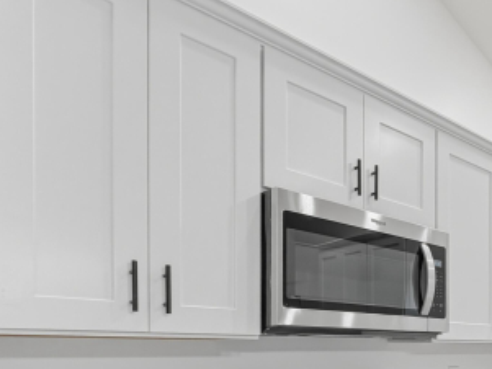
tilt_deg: -5.1
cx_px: 468
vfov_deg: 38.7
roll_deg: +1.6
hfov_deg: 49.8
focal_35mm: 31
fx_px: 441
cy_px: 392
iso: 160
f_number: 2.2
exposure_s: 1/120
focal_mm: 2.2
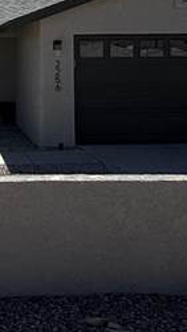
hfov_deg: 15.1
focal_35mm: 78
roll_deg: +0.3
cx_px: -21
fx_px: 686
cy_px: 58
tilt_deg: +0.5
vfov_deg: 26.6
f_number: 2.2
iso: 50
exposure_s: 1/2976
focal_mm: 2.22
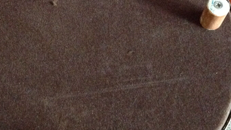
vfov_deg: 16.5
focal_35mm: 73
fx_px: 447
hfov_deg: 28.9
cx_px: 97
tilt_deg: -66.8
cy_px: 64
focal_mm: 4.28
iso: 800
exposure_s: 1/15
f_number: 2.4
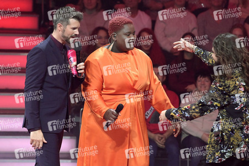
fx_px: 2143
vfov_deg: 4.4
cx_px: 124
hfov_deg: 6.7
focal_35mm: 310
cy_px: 83
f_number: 5.6
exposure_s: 1/400
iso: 12800
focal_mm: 310
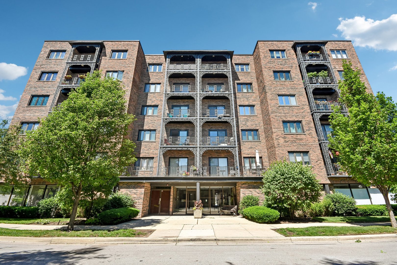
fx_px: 165
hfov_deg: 100.4
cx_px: 198
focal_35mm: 15
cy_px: 132
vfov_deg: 77.3
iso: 400
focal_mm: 10
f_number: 8
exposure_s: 1/500
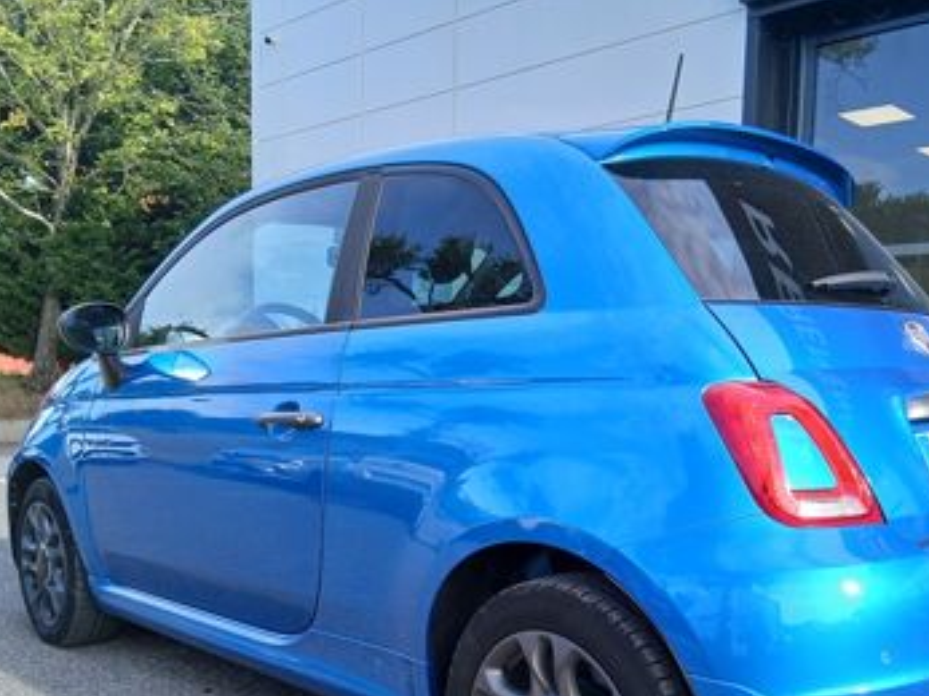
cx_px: 538
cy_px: 474
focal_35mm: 36
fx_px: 966
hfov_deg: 51.2
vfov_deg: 39.1
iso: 20
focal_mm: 3.98
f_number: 1.8
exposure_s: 1/101
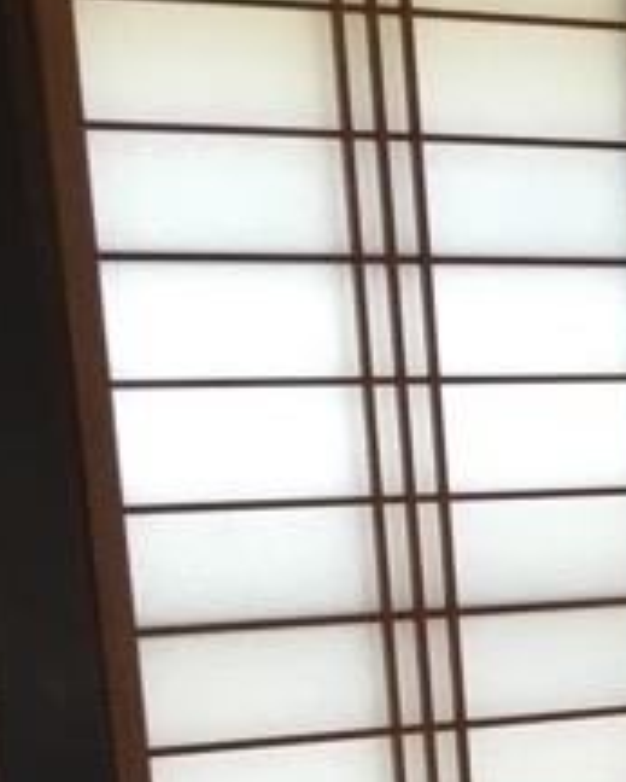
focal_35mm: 134
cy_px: 1115
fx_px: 3101
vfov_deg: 13.6
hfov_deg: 10.0
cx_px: 1541
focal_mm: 4.15
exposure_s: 1/30
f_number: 2.2
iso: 40
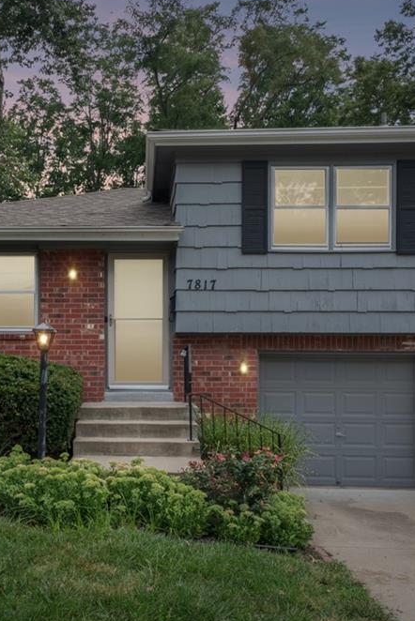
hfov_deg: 37.5
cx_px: 125
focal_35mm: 35
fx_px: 601
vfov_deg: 54.7
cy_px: 306
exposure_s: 1/4
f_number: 22
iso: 100
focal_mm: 22.5
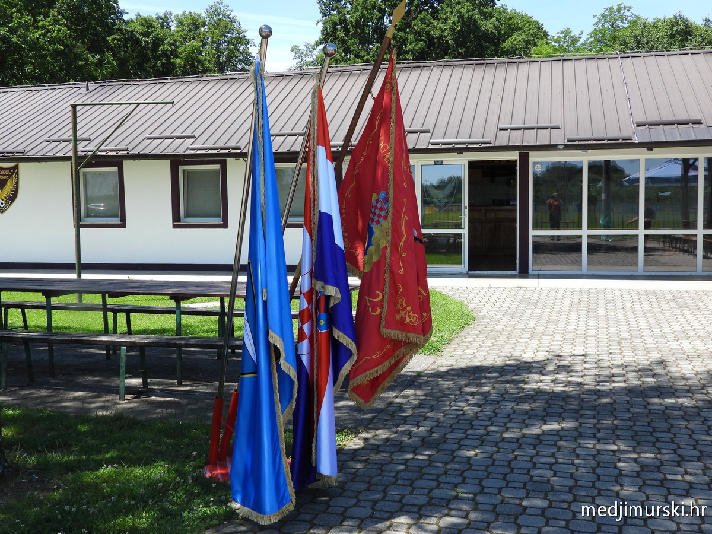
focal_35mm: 38
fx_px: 782
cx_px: 356
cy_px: 267
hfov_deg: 49.0
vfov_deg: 37.7
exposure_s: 1/500
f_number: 3.2
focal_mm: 6.8
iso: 100
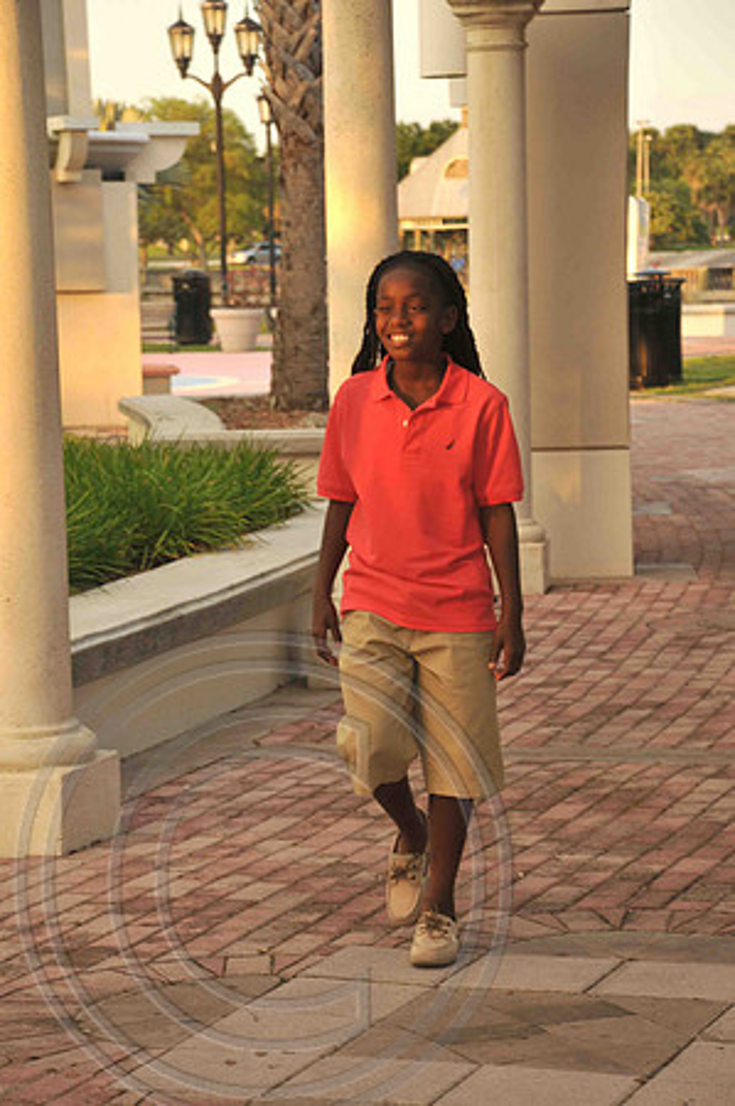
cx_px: 368
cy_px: 553
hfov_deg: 13.0
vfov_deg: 19.5
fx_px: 3223
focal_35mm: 105
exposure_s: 1/125
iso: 200
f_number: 5.6
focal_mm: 70
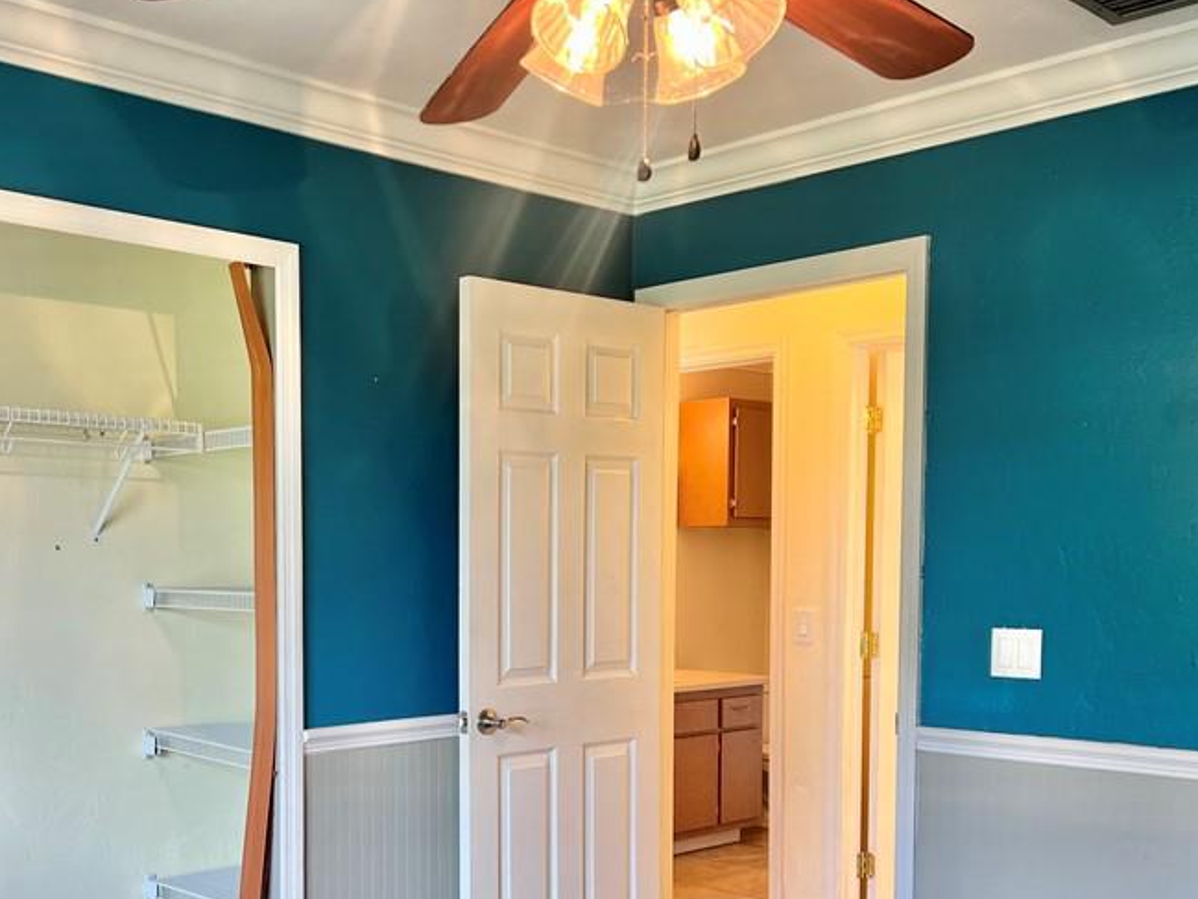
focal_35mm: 41
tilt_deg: -3.8
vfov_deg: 34.6
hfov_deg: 44.9
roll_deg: +0.3
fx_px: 1419
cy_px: 639
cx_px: 378
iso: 80
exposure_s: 1/60
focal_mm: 5.7
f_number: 1.5
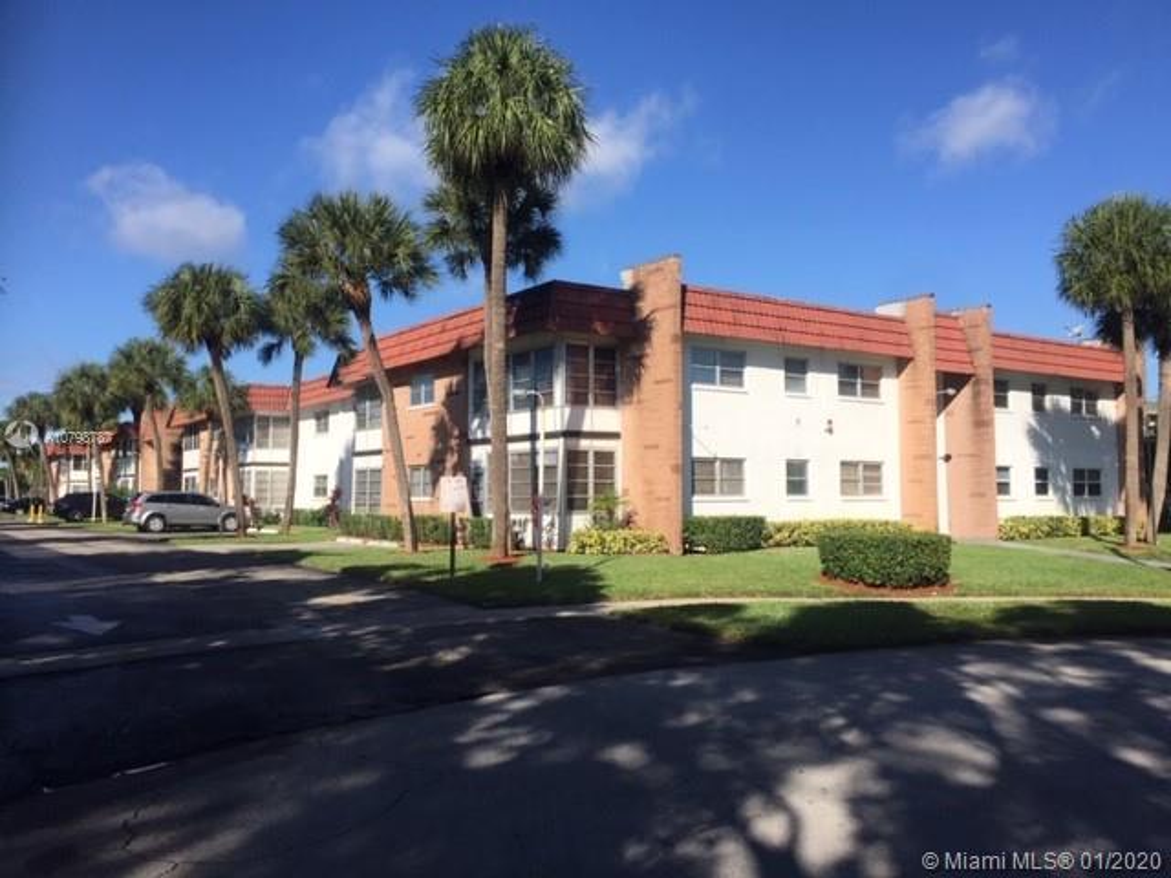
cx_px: 586
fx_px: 981
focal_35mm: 29
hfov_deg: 61.7
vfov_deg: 48.2
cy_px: 439
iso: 32
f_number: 2.2
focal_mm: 4.15
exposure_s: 1/2326
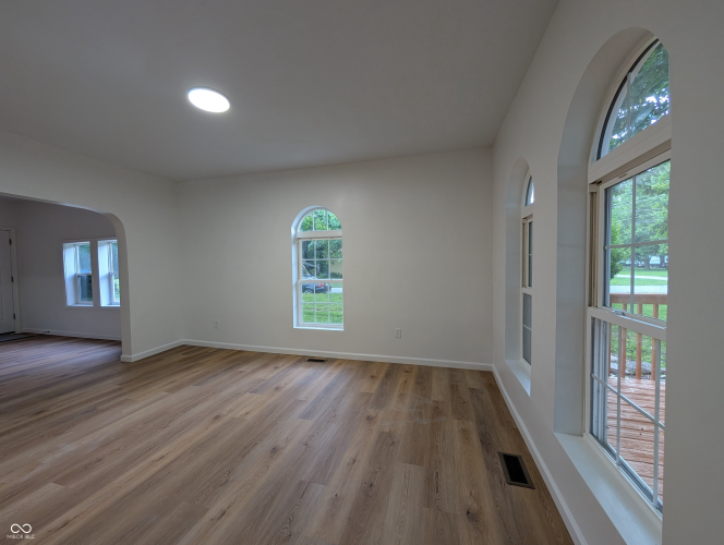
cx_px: 362
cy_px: 272
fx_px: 251
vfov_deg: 94.6
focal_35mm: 12
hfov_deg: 110.5
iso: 54
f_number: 1.7
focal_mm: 2.02
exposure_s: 1/34.5
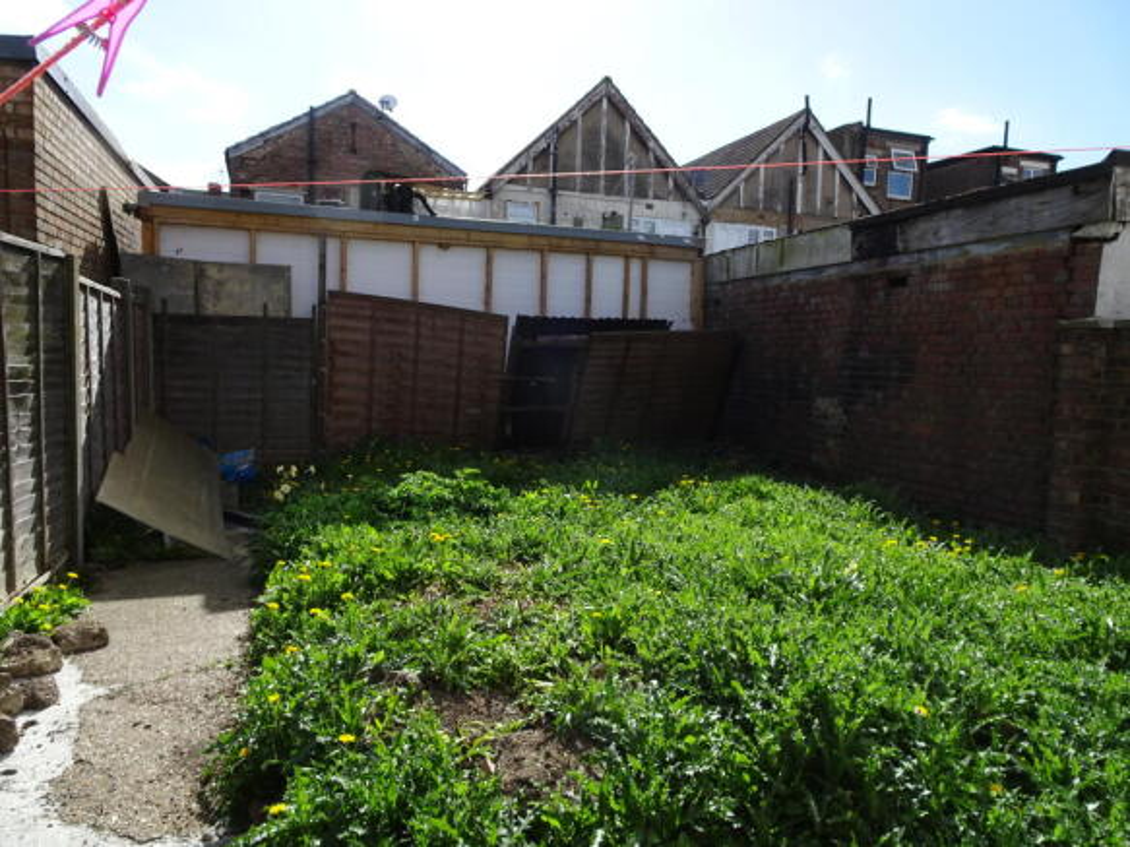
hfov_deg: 71.6
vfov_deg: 56.8
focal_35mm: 24
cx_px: 565
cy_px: 424
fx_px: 783
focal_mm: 4.1
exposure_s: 1/640
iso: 80
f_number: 3.5
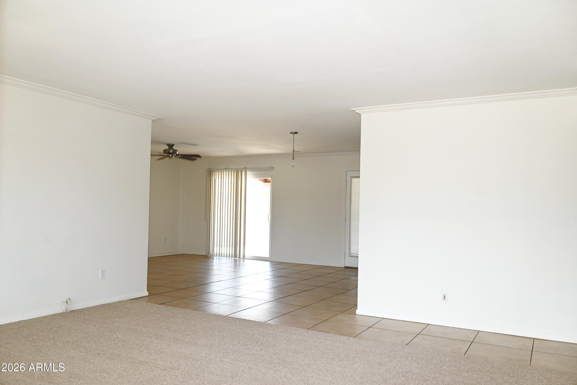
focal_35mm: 30
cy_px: 192
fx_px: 481
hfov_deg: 61.9
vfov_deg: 43.6
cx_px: 288
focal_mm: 30
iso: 200
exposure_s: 1/80
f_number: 4.5
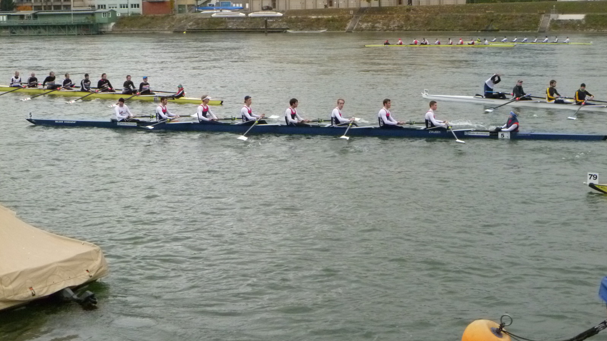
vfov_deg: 20.4
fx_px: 950
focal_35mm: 59
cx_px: 304
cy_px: 164
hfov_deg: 35.4
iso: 500
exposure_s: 1/320
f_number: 4
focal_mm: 9.6
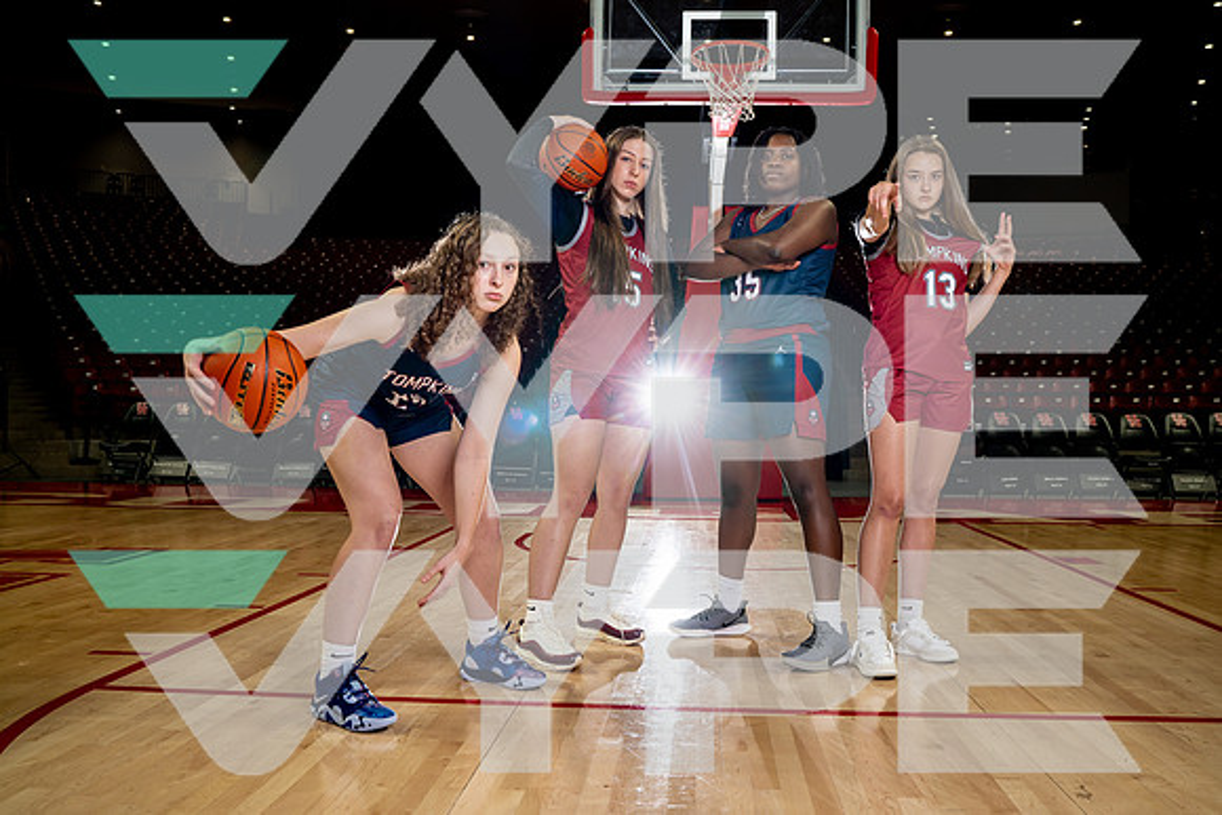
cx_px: 611
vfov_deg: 37.9
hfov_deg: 54.4
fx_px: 1188
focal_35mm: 35
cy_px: 408
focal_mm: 35
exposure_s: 1/250
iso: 320
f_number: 6.3
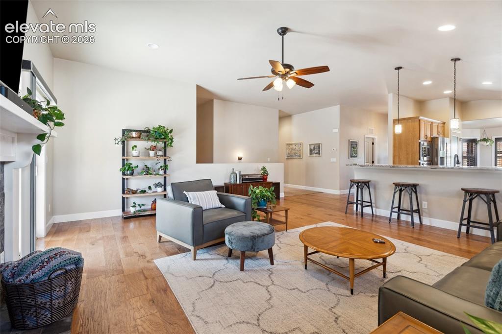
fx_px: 223
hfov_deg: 96.8
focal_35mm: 16
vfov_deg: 73.7
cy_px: 167
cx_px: 251
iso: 100
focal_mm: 16
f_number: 6.3
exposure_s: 1/2.5
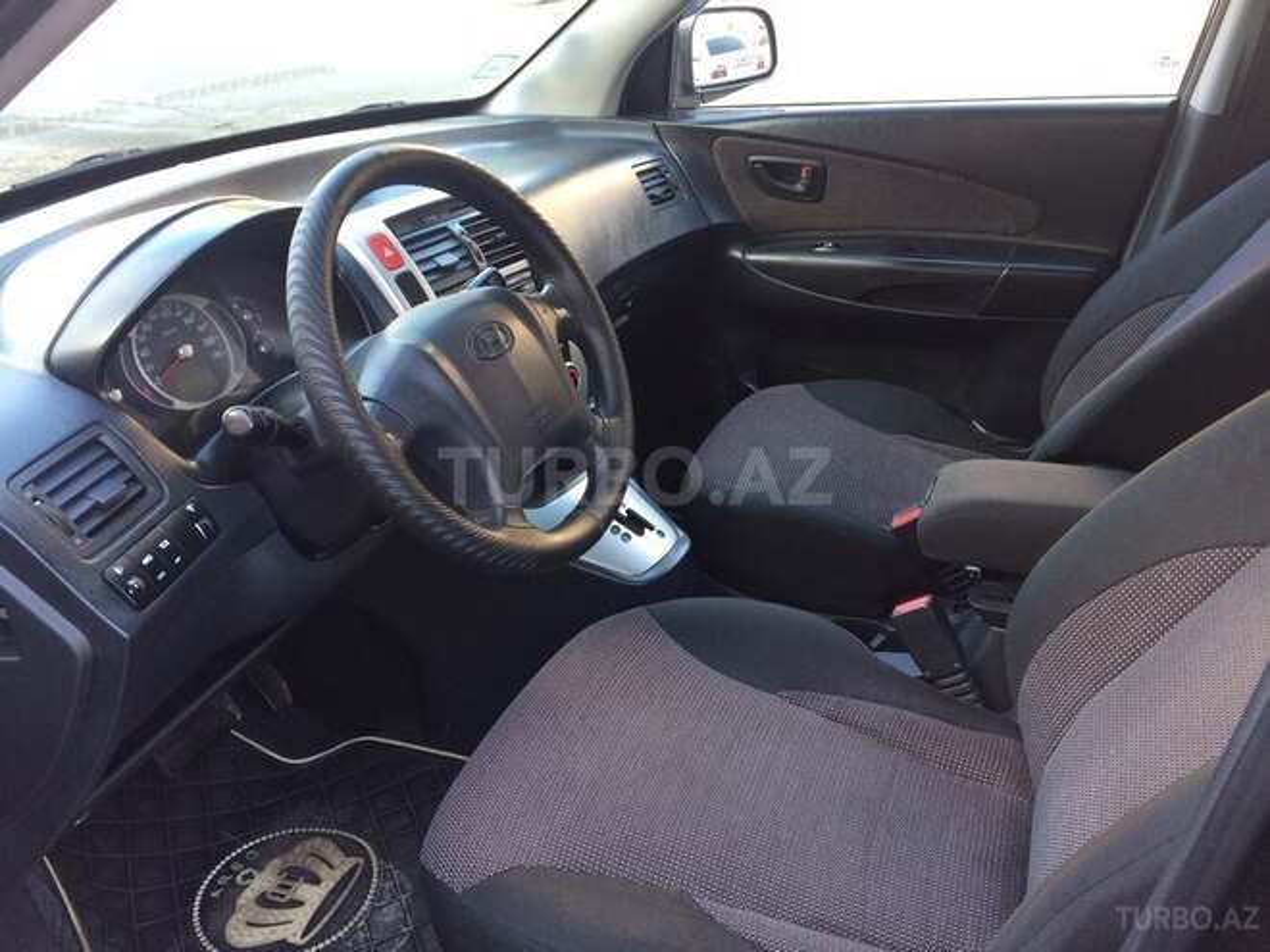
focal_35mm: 29
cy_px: 476
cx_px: 635
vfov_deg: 48.2
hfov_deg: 61.7
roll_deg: +3.5
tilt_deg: -32.0
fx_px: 1064
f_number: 2.2
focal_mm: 4.15
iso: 40
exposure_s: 1/33
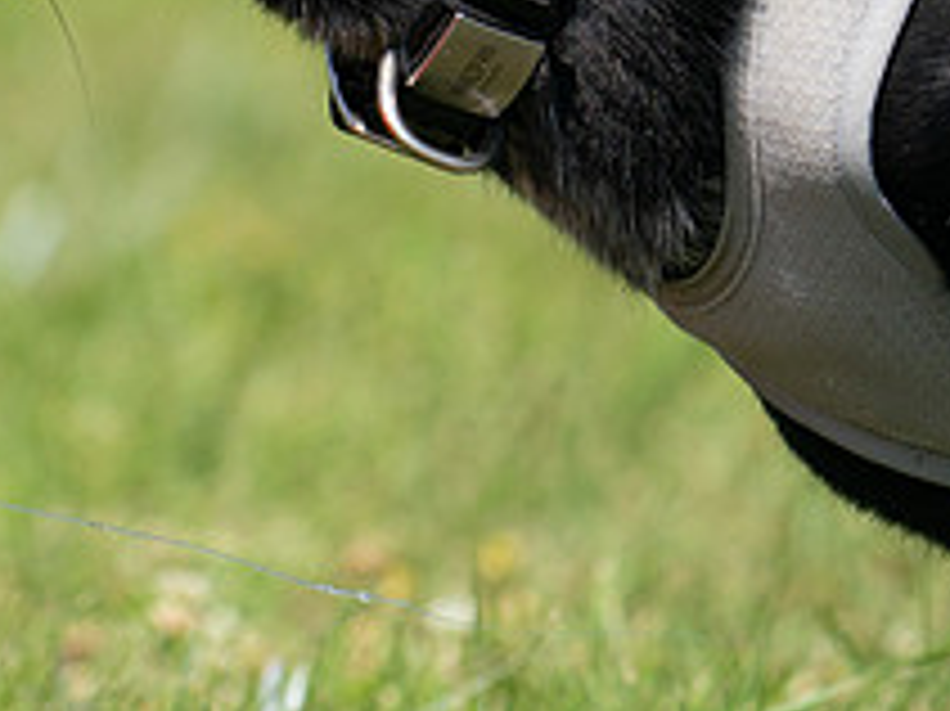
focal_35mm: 878
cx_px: 342
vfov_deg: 1.7
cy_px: -155
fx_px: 24082
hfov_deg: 2.3
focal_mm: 332
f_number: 6.3
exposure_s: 1/4000
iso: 1000
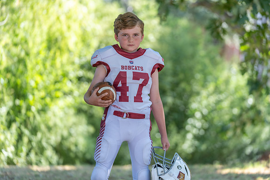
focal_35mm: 135
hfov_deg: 15.2
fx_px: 1014
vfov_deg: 10.2
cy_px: 85
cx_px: 143
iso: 160
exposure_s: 1/320
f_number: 2.8
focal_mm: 128
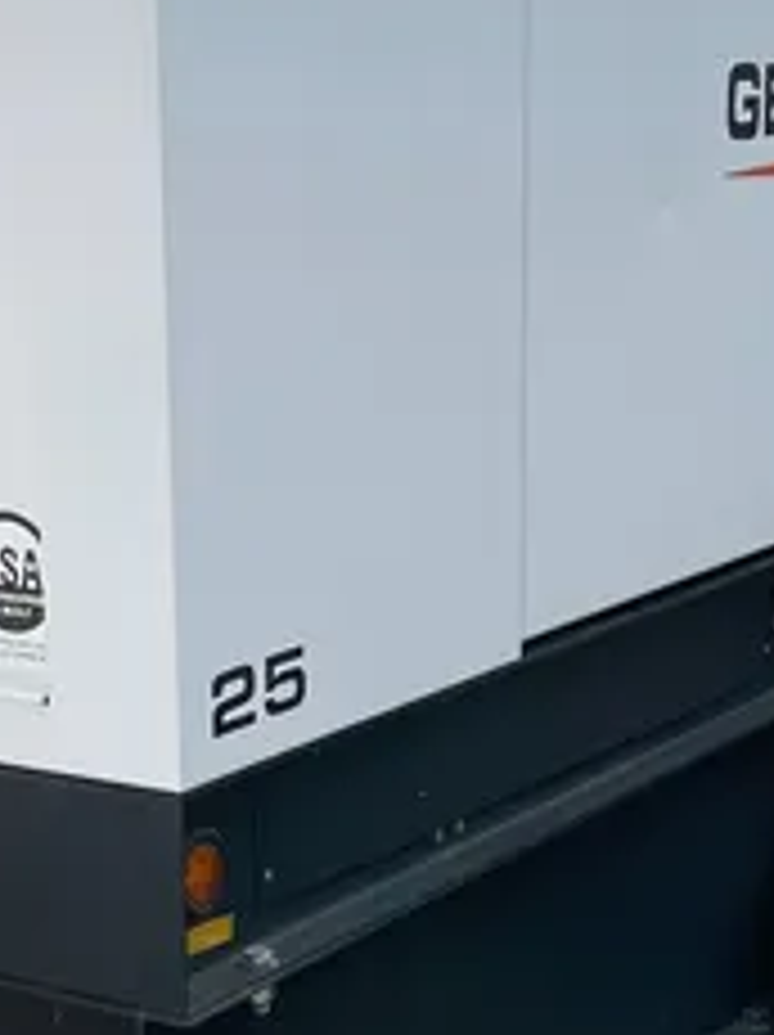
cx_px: 135
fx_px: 2479
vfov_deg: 23.5
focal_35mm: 83
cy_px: 695
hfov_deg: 17.6
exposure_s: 1/1855
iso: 50
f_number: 1.6
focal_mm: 4.2
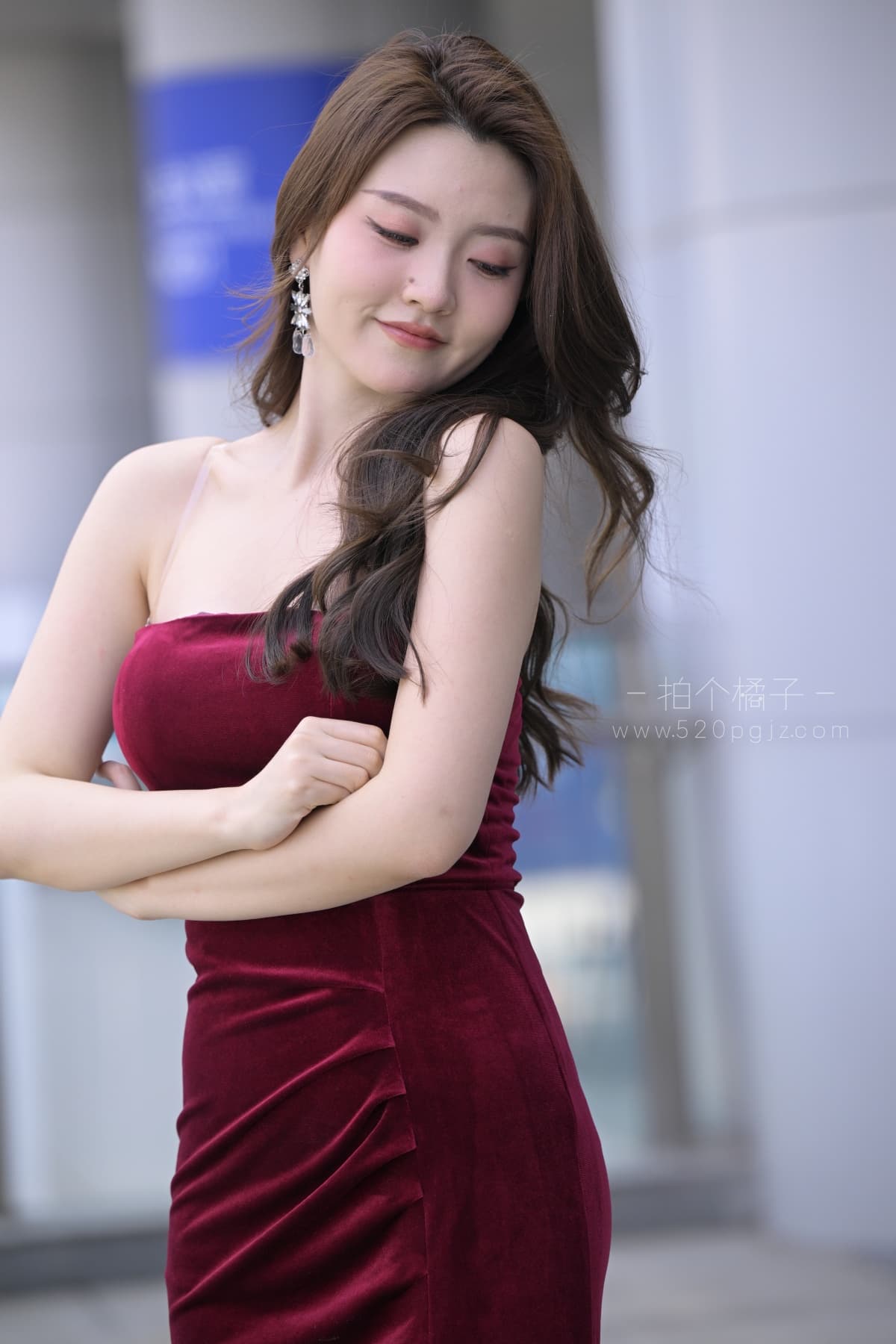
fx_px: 5973
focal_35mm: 160
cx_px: 448
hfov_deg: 8.6
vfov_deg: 12.8
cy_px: 672
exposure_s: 1/640
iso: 320
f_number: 4
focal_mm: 160
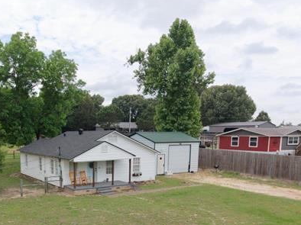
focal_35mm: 39
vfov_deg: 35.8
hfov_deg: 46.4
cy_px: 174
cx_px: 81
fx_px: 339
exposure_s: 1/3000
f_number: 1.8
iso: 280
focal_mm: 8.67
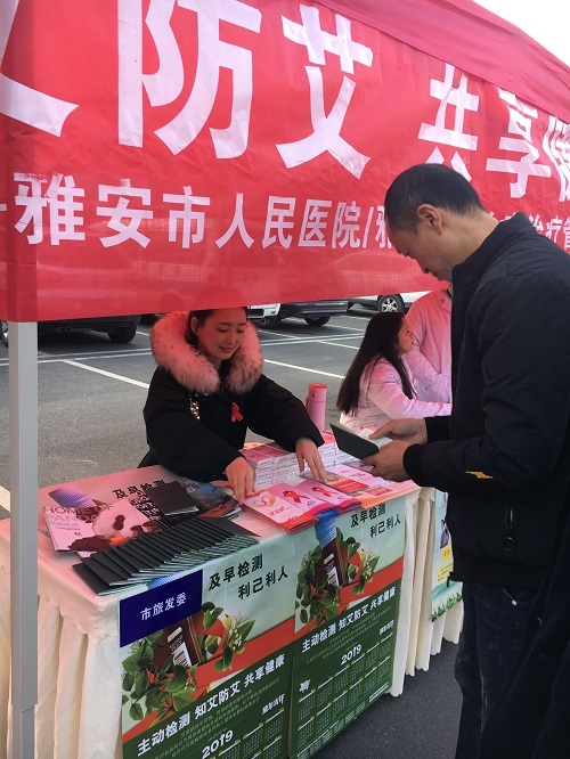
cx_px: 285
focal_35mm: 29
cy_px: 380
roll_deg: -4.2
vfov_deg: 61.6
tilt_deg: -11.3
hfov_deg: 48.3
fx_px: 636
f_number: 2.2
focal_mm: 4.15
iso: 25
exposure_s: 1/100
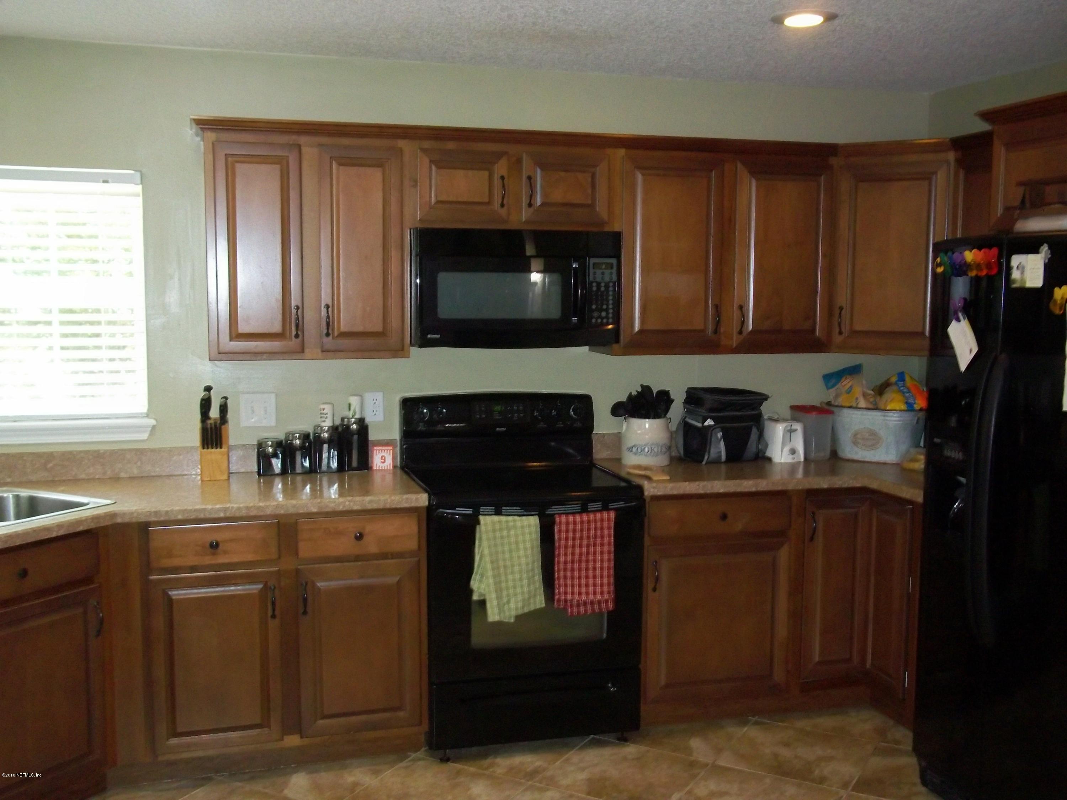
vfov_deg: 39.7
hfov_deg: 51.4
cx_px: 534
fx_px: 1110
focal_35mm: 36
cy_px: 400
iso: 320
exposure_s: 1/30
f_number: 3.1
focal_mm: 6.5
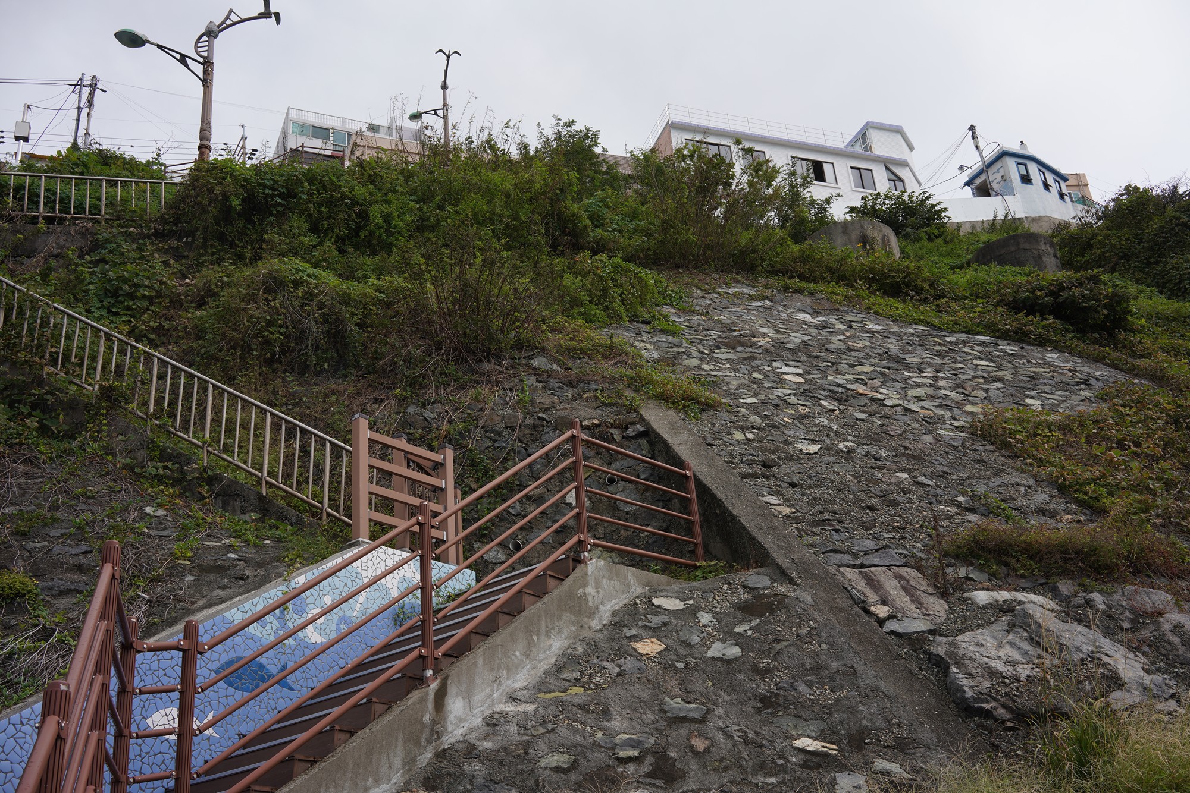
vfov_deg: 37.9
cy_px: 396
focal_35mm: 35
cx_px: 595
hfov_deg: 54.4
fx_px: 1157
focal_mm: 35
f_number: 13
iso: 100
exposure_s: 1/100
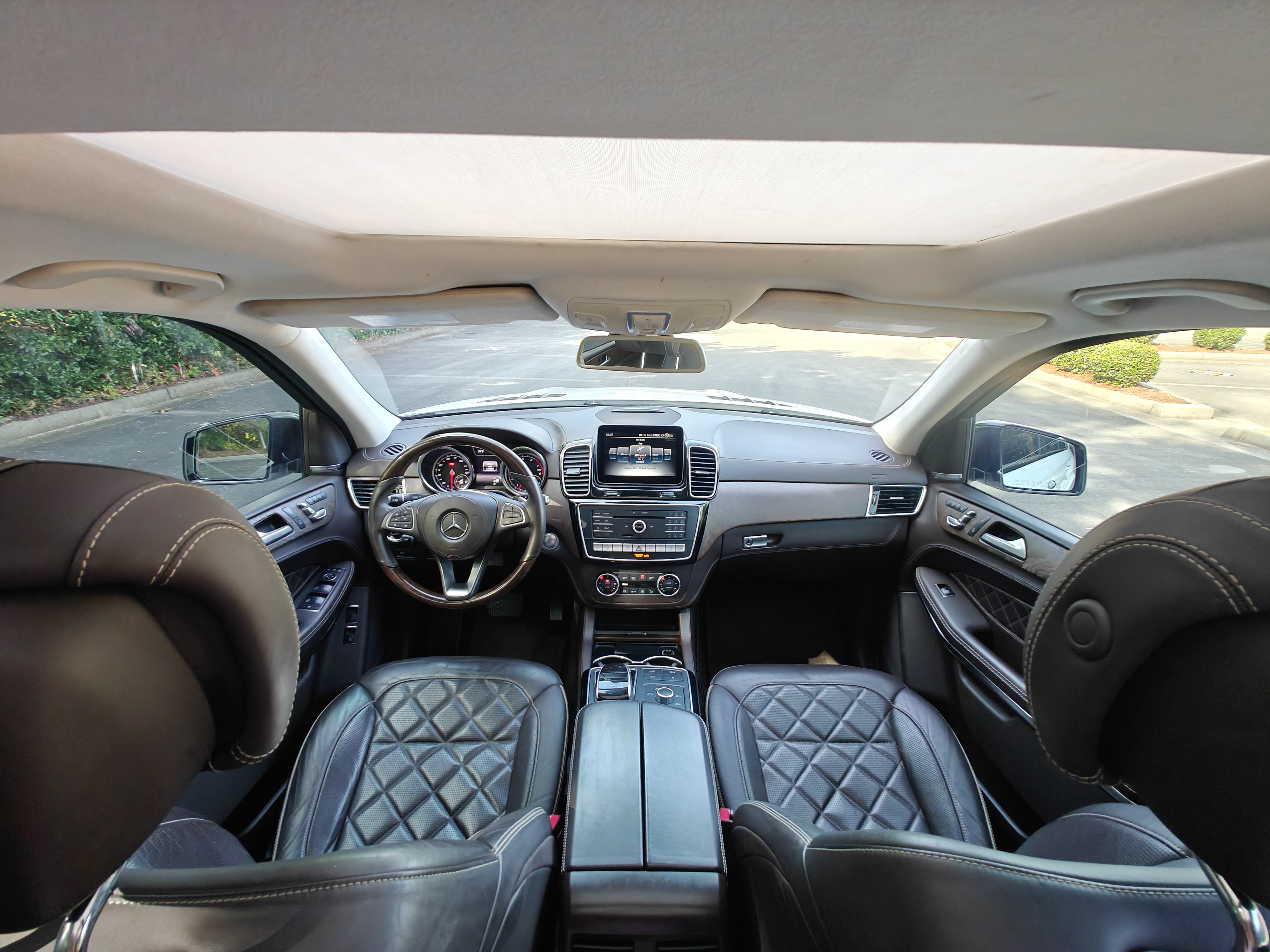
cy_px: 476
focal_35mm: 14
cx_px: 635
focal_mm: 2.62
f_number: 2.2
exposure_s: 1/33
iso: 160
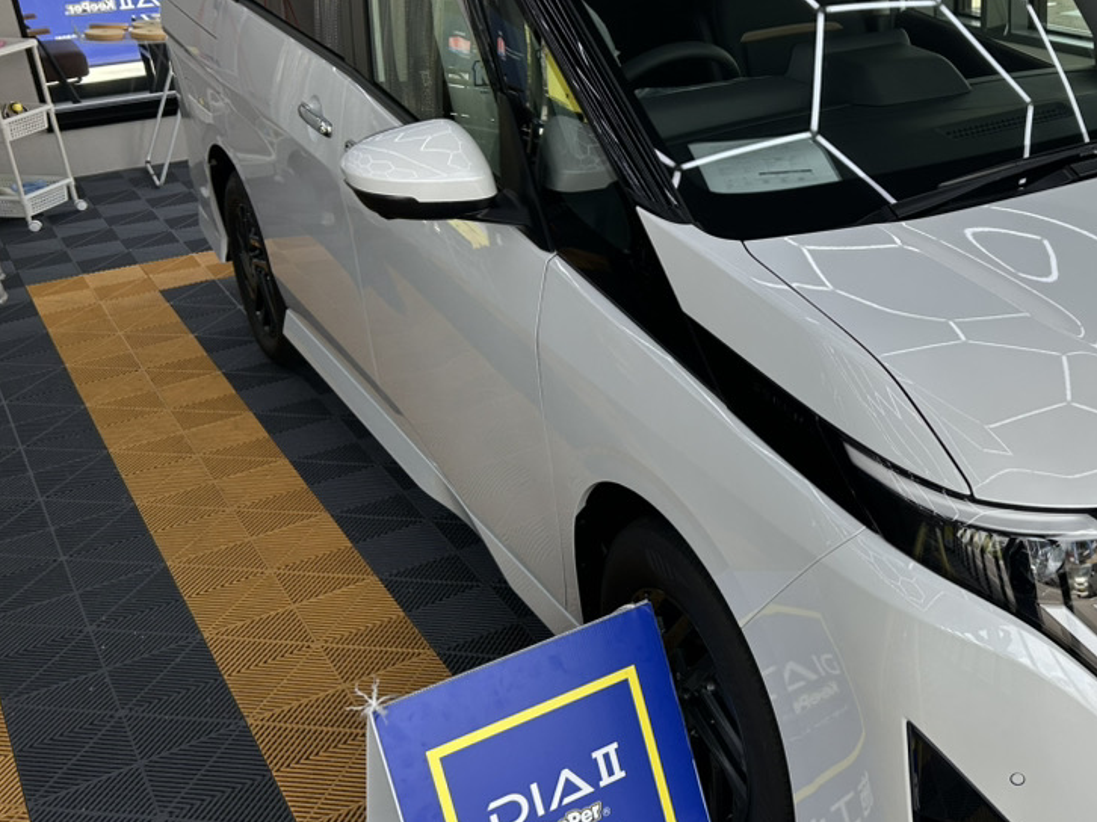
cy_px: 361
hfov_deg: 41.8
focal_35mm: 43
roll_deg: +2.2
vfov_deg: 33.5
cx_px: 893
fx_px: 1362
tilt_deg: -22.0
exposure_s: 1/738
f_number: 1.5
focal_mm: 5.7
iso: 50
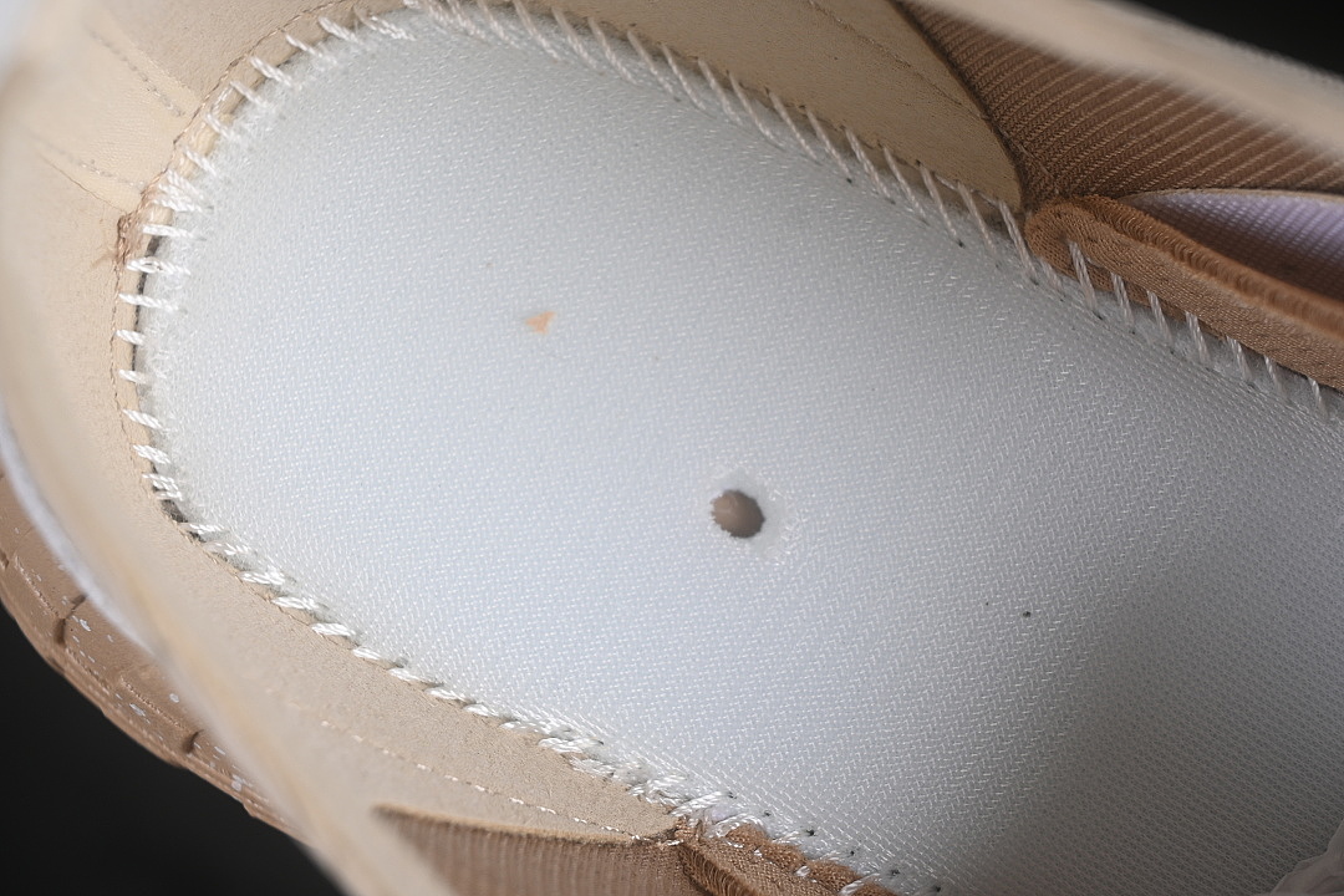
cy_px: 448
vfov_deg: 18.2
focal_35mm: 75
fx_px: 2800
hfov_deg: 27.0
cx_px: 672
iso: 160
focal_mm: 50
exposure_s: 1/80
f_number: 7.1
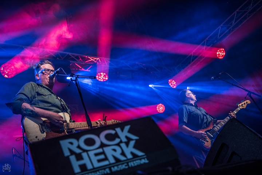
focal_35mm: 45
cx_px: 131
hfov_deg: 43.6
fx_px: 328
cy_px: 88
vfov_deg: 29.9
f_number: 2.8
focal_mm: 45
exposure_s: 1/125
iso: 200
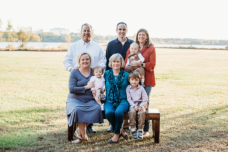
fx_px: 317
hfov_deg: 39.6
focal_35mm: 50
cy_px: 76
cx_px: 114
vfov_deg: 27.0
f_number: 3.5
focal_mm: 50
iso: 250
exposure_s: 1/160
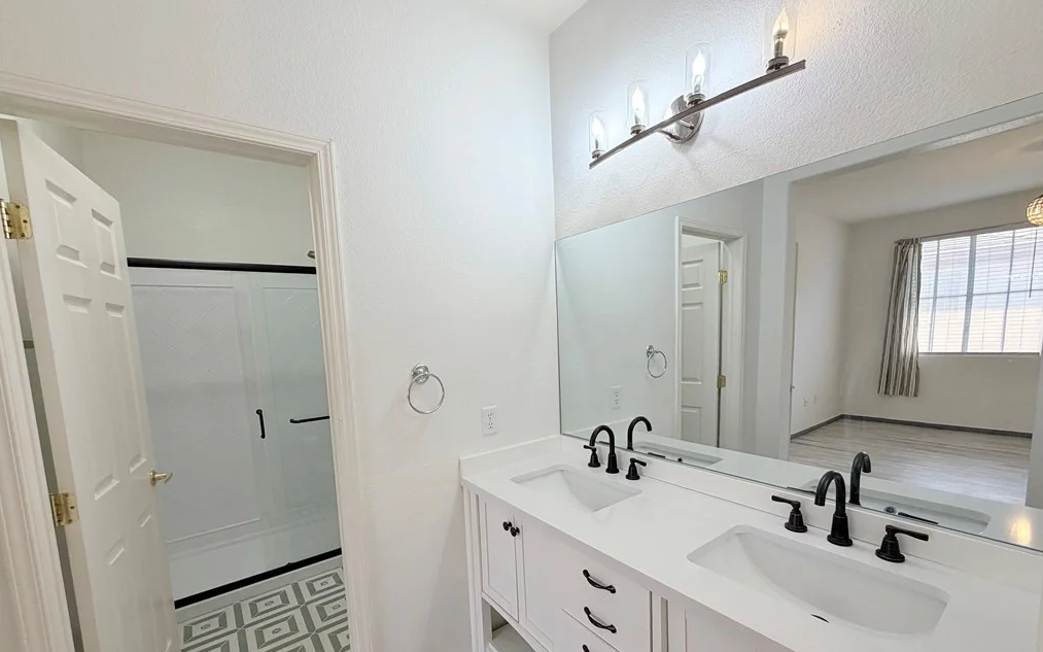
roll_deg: +2.5
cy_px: 377
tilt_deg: -6.0
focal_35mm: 15
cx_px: 522
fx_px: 426
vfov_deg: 74.3
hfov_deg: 101.5
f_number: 2.2
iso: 125
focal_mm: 2.22
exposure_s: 1/120
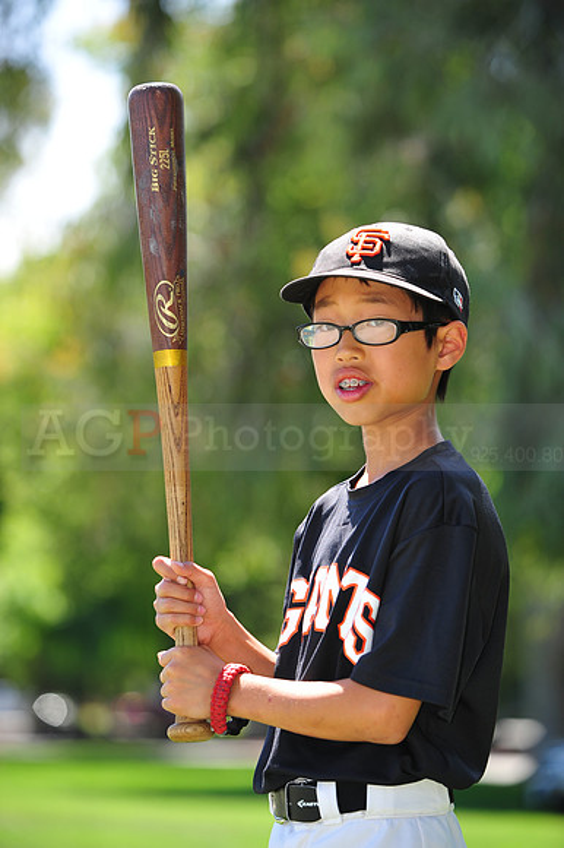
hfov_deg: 10.1
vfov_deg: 15.2
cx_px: 282
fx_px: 3176
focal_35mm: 135
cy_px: 424
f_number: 4.5
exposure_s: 1/400
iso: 200
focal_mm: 135
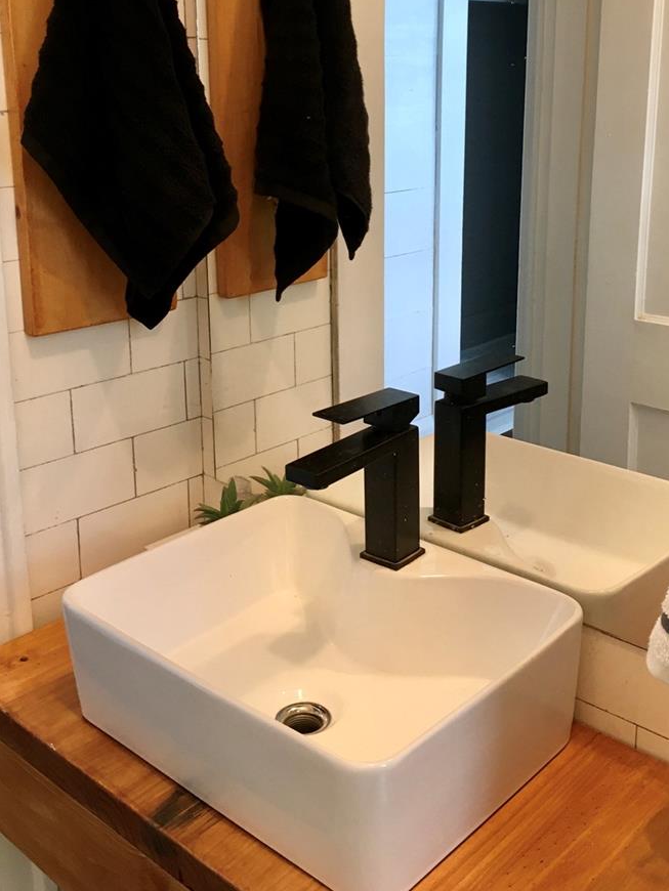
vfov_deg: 46.2
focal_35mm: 40
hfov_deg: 35.9
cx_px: 394
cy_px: 309
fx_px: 1030
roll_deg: +1.6
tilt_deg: -12.4
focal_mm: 4.15
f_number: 2.2
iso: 100
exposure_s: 1/33
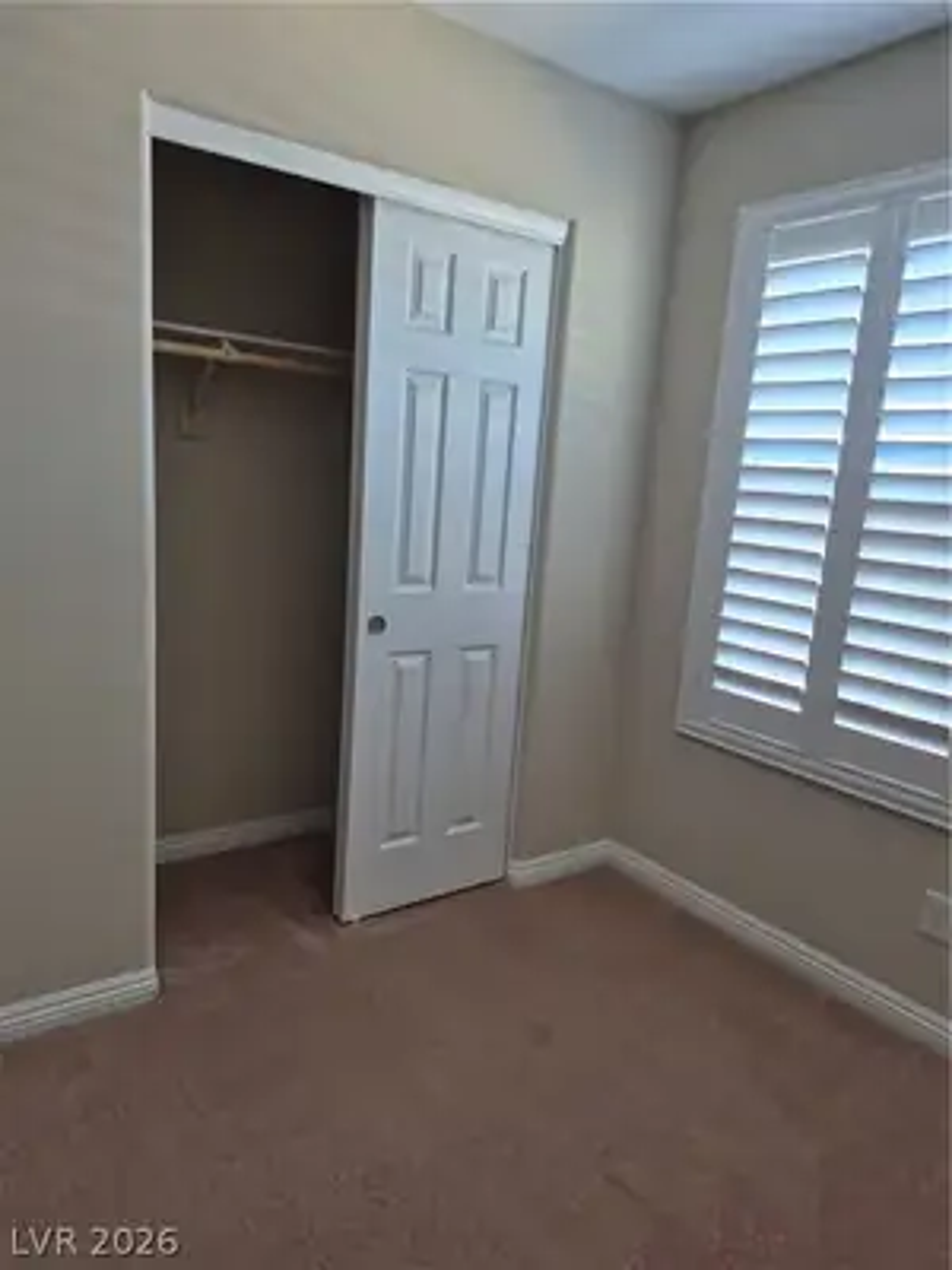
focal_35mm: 23
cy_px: 635
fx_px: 843
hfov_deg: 58.9
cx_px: 476
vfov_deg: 73.9
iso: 200
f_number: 1.8
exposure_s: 1/180
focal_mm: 5.4
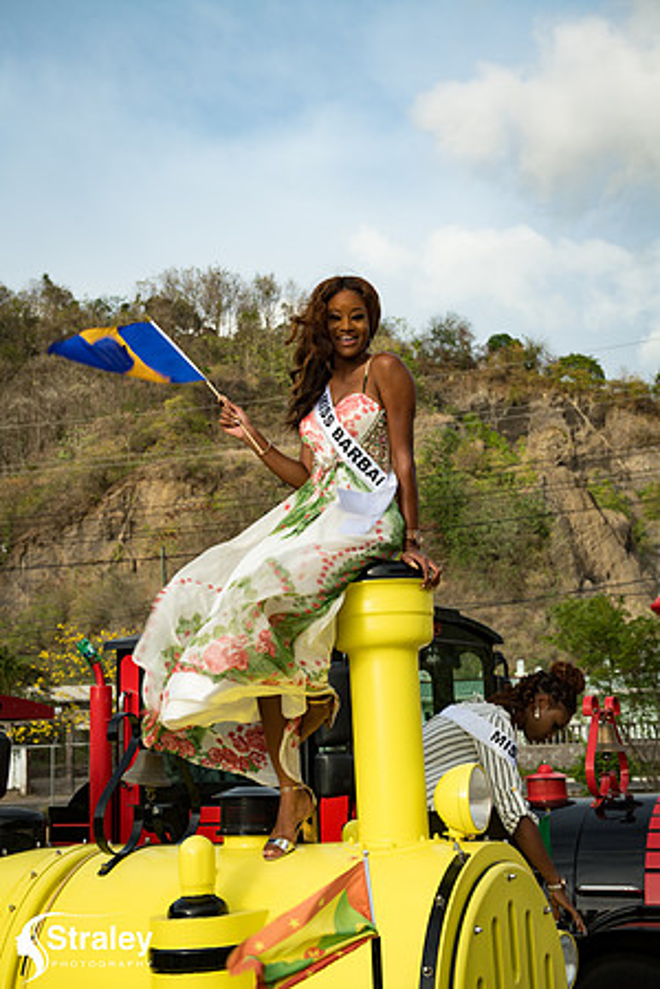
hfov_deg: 26.0
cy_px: 494
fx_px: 1430
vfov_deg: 38.2
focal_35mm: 52
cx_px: 330
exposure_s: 1/160
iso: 80
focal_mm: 52
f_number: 6.3
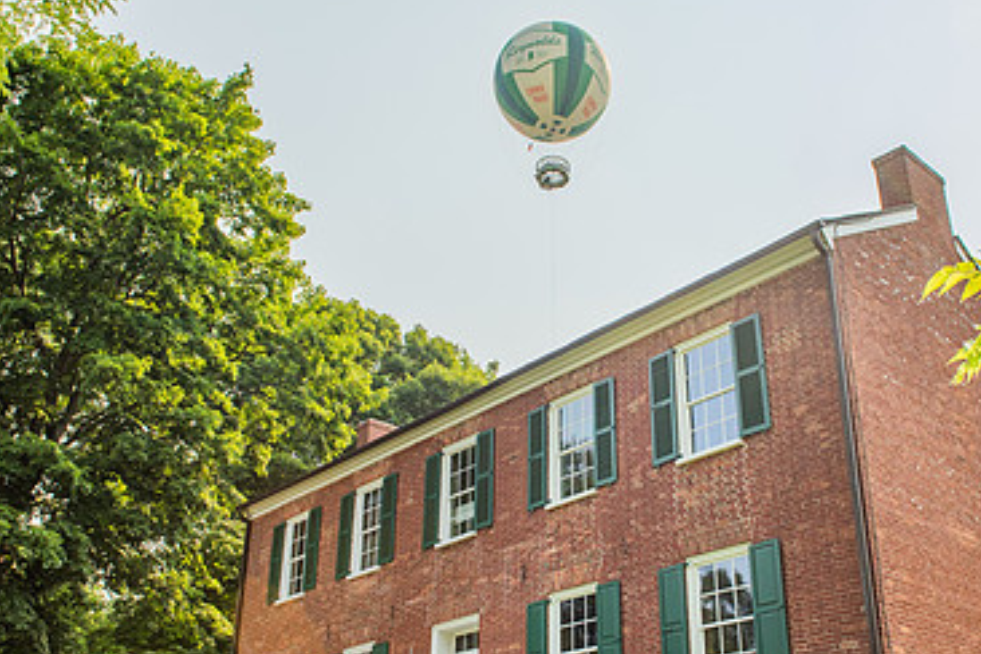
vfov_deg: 34.9
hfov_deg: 50.6
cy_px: 395
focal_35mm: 38
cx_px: 547
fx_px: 1035
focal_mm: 24
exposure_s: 1/1250
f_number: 5
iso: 200
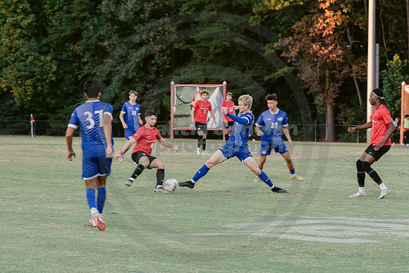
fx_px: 1646
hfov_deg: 14.2
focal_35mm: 145
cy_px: 145
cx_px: 184
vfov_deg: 9.5
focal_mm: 90
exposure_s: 1/250
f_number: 4.5
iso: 640
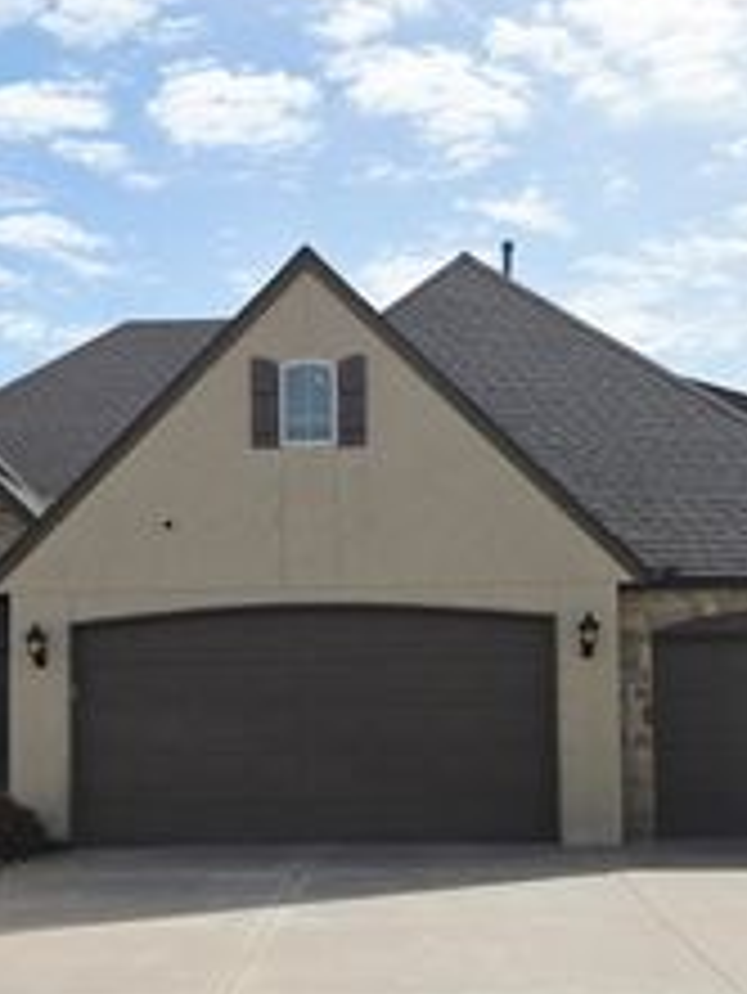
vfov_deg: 36.2
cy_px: 699
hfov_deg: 28.0
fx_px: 1495
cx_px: 324
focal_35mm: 52
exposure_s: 1/3134
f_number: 1.8
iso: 25
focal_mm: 5.4
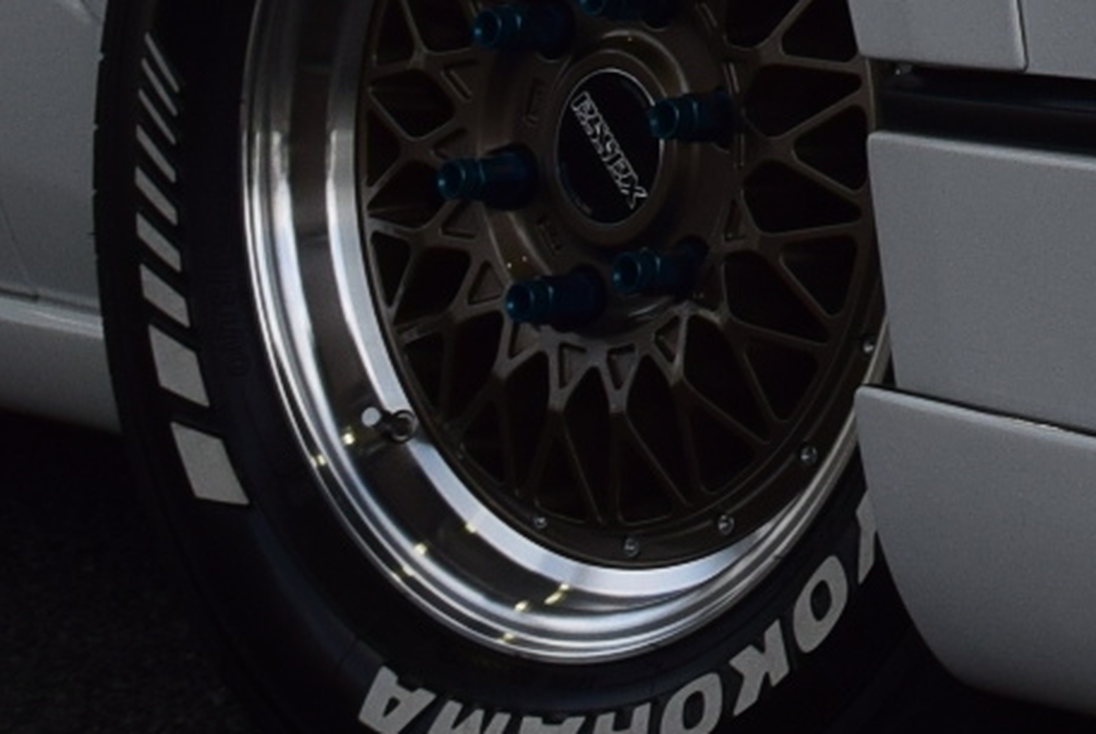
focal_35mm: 216
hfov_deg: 9.0
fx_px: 6584
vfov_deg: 6.1
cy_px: -981
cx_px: 2202
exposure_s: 1/500
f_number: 11
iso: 280
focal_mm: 22
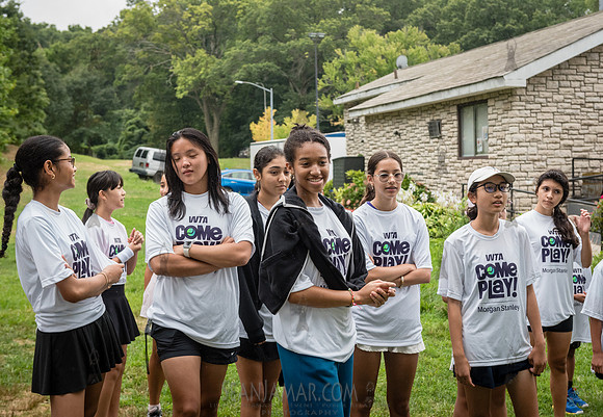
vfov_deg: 24.6
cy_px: 208
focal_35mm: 56
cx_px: 312
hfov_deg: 35.1
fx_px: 954
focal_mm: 55
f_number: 5
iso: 1600
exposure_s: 1/640
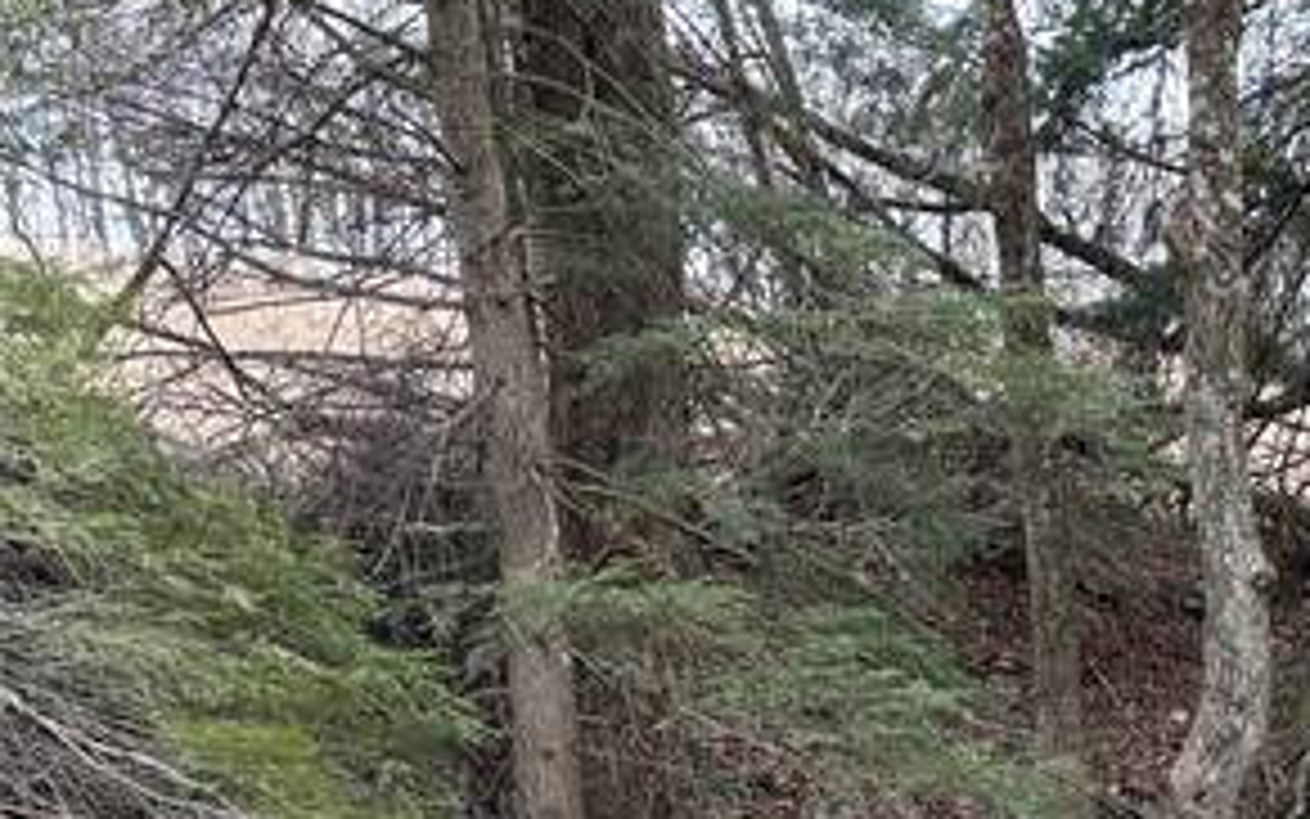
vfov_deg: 12.8
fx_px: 3464
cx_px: 2300
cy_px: 1228
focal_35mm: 97
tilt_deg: -9.7
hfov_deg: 17.6
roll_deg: +1.2
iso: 64
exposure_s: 1/381
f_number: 1.6
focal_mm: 5.96
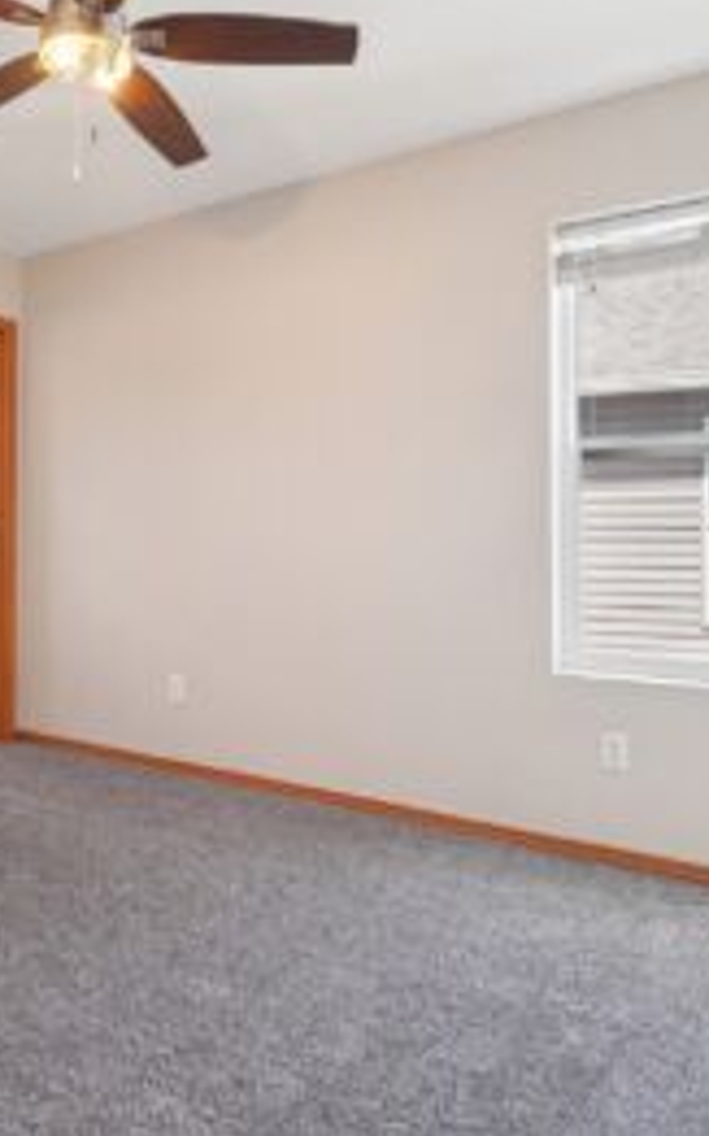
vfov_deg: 72.6
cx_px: 213
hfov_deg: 48.1
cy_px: 559
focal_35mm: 25
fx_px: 773
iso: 1600
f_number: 8
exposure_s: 1/60
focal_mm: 16
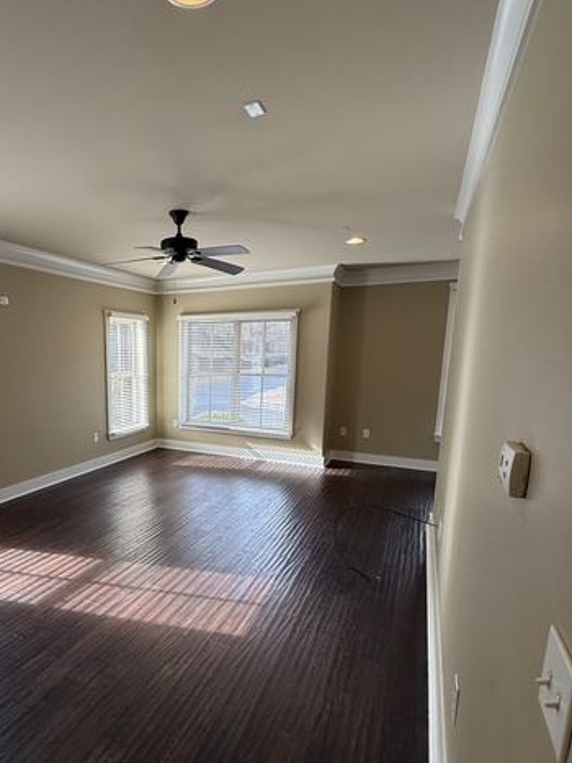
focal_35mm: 20
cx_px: 165
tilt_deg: -8.1
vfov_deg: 81.4
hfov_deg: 63.2
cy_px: 431
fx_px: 441
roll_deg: -0.1
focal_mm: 2.22
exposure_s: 1/120
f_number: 2.2
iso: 80
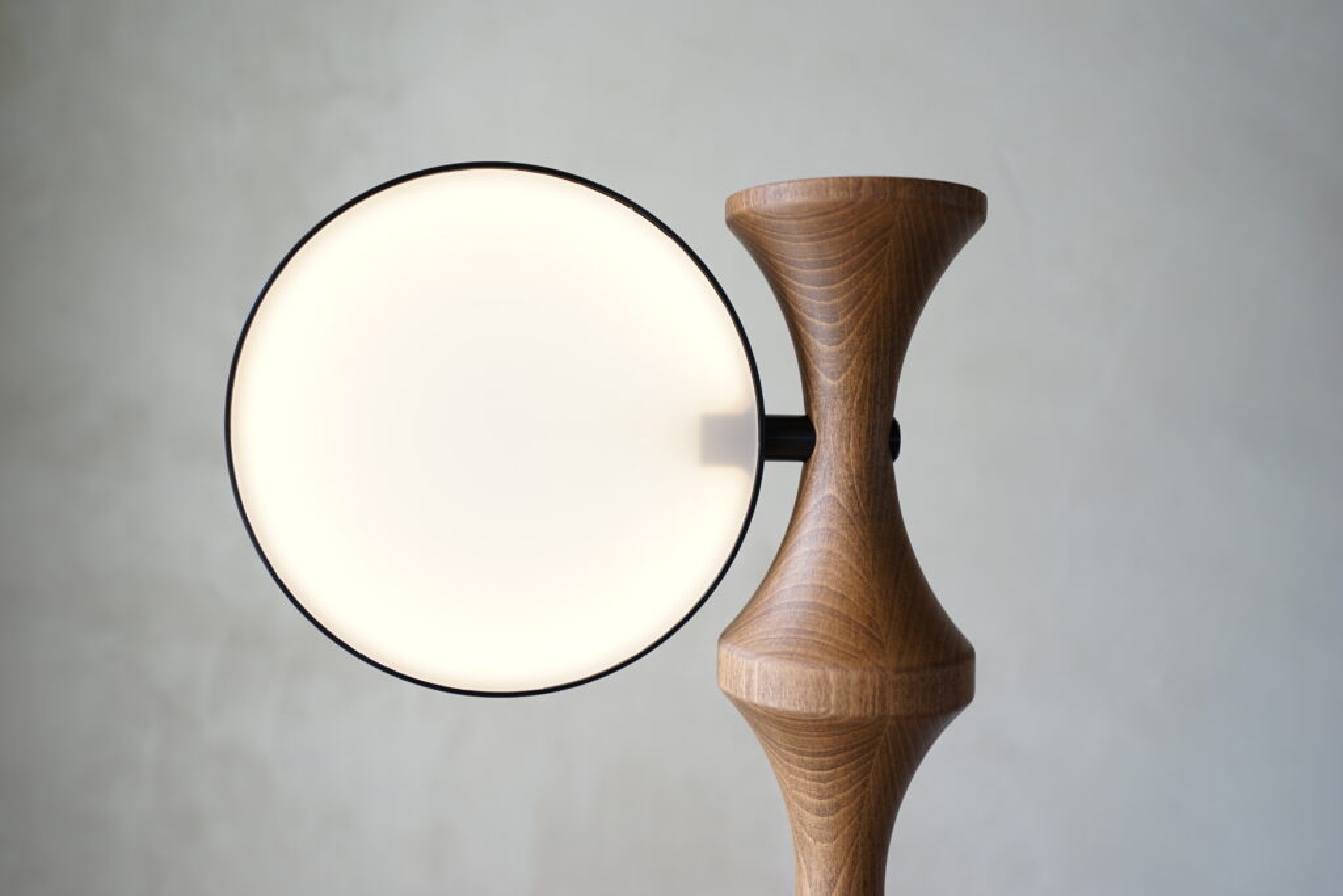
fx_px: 1157
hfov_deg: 60.3
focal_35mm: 31
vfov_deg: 42.3
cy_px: 448
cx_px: 672
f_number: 4
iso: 125
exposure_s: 1/25
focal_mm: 31
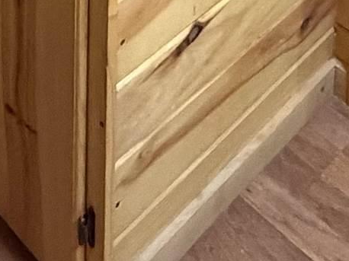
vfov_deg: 10.2
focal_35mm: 94
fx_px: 947
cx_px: 143
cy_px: -577
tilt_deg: -7.6
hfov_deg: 20.9
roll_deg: -1.3
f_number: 2.2
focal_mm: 2.22
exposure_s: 1/60
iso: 640
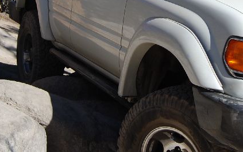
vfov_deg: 12.7
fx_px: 669
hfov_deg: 20.4
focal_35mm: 101
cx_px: 182
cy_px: -22
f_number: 8
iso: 100
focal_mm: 18
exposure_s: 1/250
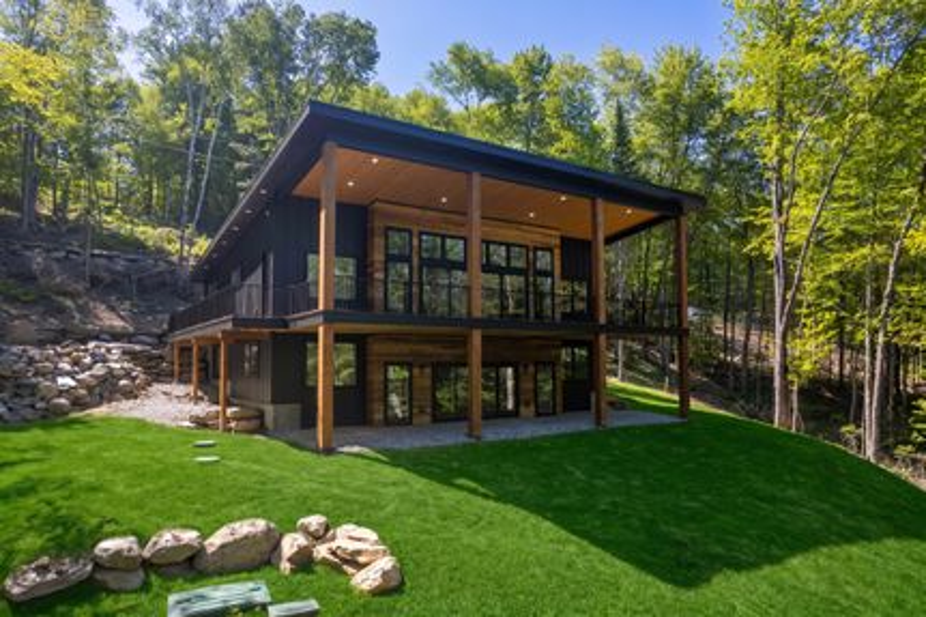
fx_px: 566
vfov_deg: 57.2
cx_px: 463
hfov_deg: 78.6
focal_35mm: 22
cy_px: 308
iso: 110
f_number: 2.8
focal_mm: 8.38
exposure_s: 1/120
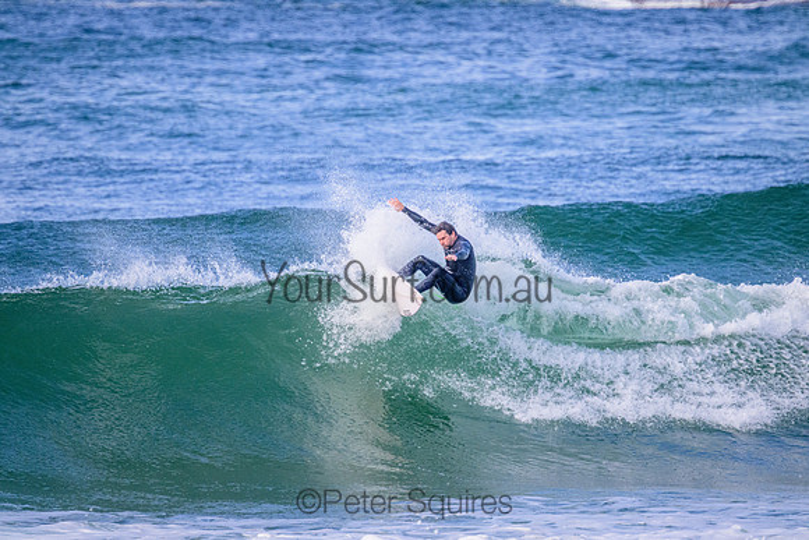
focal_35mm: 800
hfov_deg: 2.6
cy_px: 270
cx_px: 404
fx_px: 17981
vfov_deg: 1.7
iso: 3200
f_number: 11
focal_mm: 800
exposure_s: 1/2000
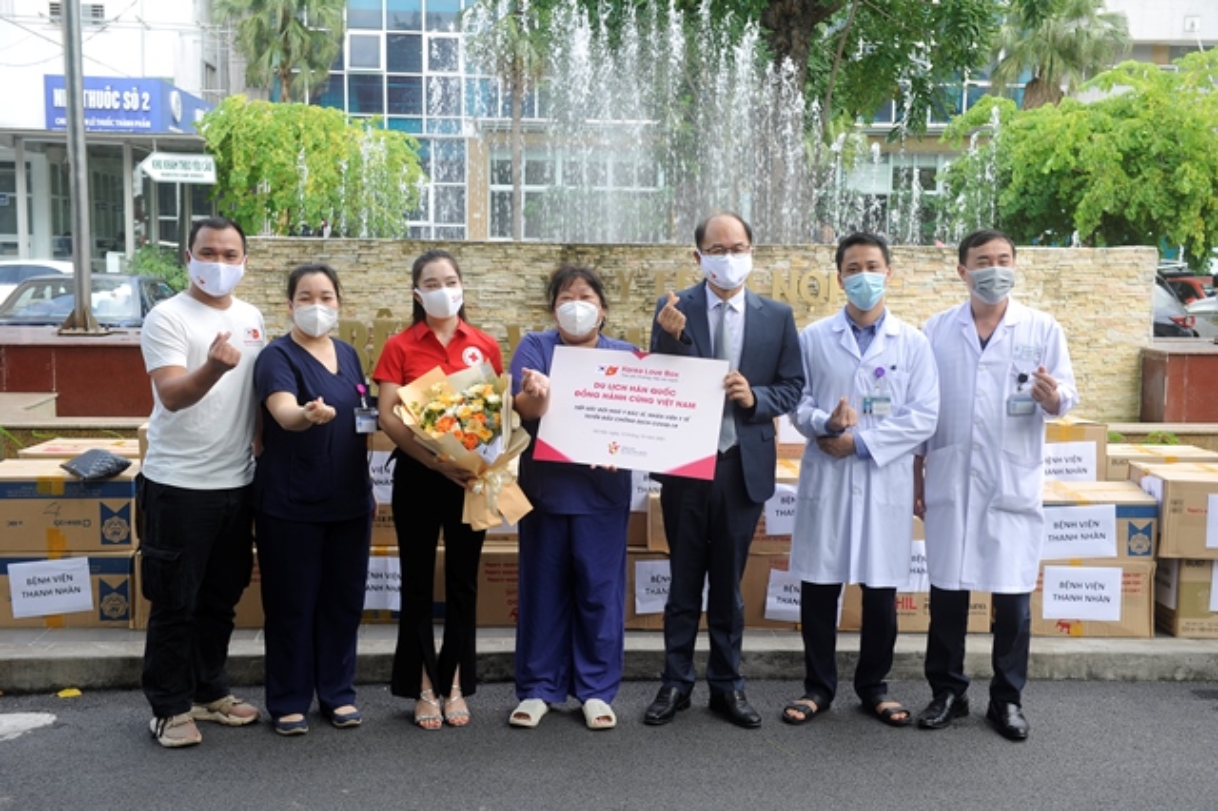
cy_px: 406
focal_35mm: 45
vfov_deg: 29.8
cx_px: 609
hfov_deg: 43.6
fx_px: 1522
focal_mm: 45
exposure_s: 1/160
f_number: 4.5
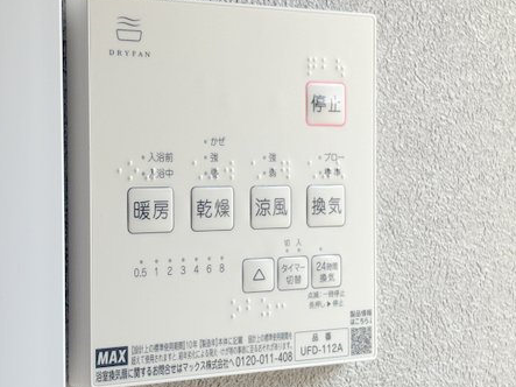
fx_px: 1401
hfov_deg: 20.9
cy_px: 203
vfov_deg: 15.7
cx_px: 221
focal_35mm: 94
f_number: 1.6
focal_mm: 5.96
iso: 100
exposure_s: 1/60
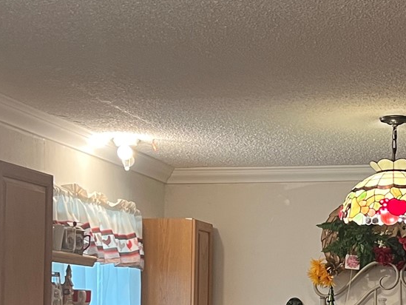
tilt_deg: +1.1
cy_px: 288
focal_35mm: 97
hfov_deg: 20.1
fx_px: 1138
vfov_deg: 15.0
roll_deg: -1.4
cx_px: 280
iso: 160
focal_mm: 5.7
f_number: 1.5
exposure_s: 1/60
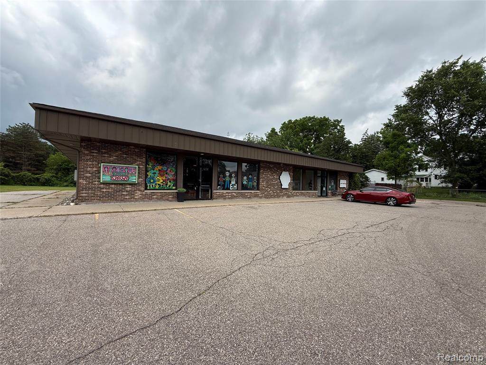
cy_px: 182
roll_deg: -1.8
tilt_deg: +0.0
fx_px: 197
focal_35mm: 14
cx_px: 243
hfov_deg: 102.1
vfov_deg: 85.7
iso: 50
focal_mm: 2.22
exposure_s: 1/1339
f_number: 2.2
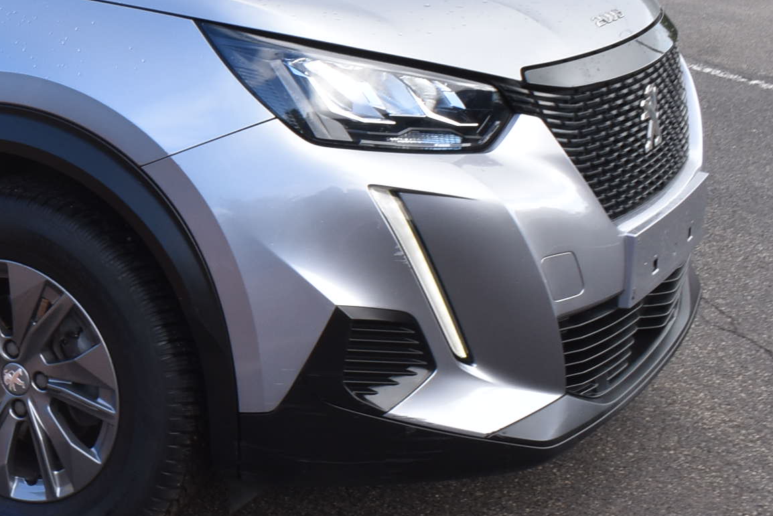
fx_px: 1504
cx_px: -86
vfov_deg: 19.4
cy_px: 149
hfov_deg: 26.5
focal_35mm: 70
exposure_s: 1/30
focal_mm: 18
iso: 320
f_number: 20
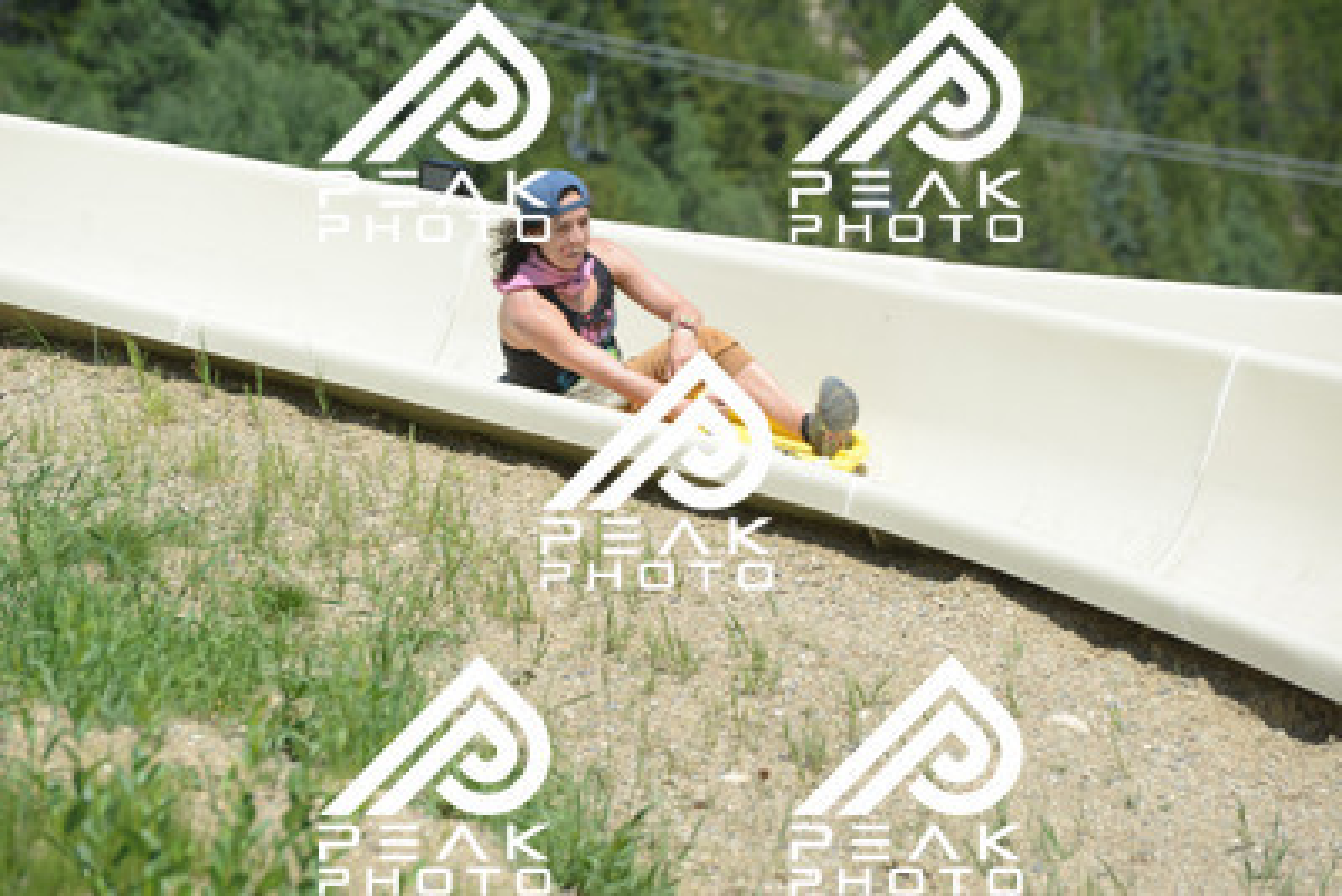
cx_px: 671
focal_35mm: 195
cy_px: 448
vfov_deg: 7.0
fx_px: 7271
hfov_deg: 10.5
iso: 220
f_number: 6.3
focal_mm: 195
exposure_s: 1/640
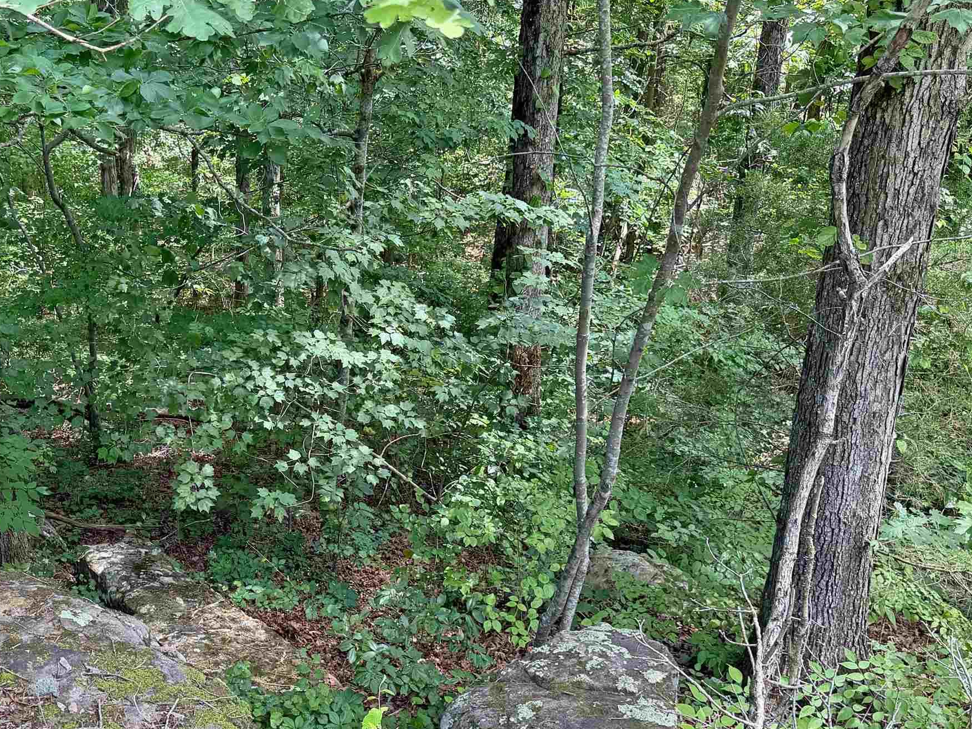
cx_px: 284
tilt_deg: -25.9
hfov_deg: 43.8
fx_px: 1180
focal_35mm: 42
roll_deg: +1.0
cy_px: 492
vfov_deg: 34.0
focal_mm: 6.76
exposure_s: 1/246
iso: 64
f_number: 1.78
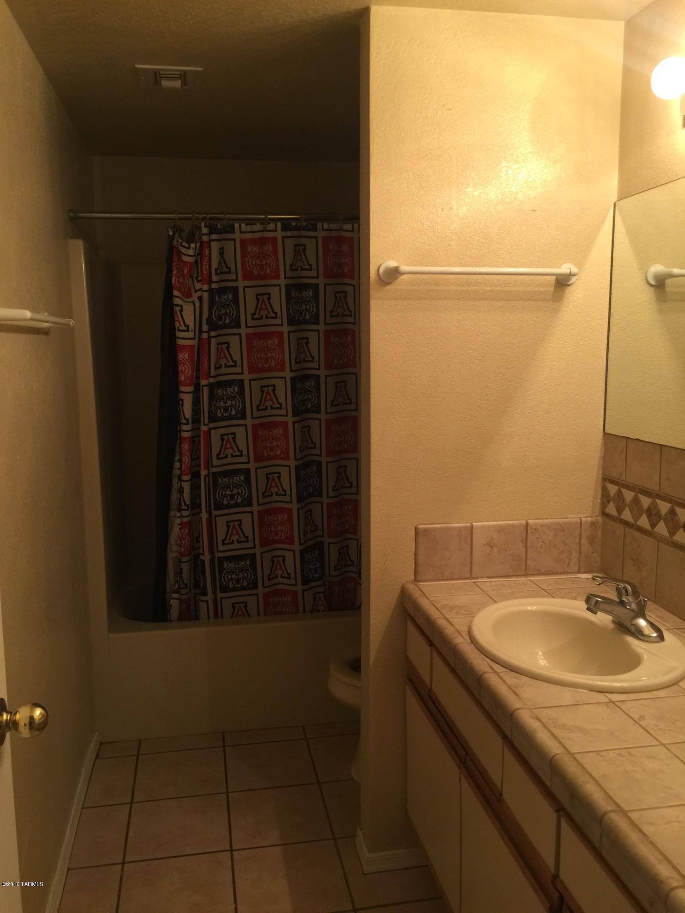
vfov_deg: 61.7
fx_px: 765
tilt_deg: -7.9
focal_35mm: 29
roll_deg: -0.1
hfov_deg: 48.2
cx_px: 342
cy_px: 456
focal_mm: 4.15
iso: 50
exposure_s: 1/15
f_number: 2.2
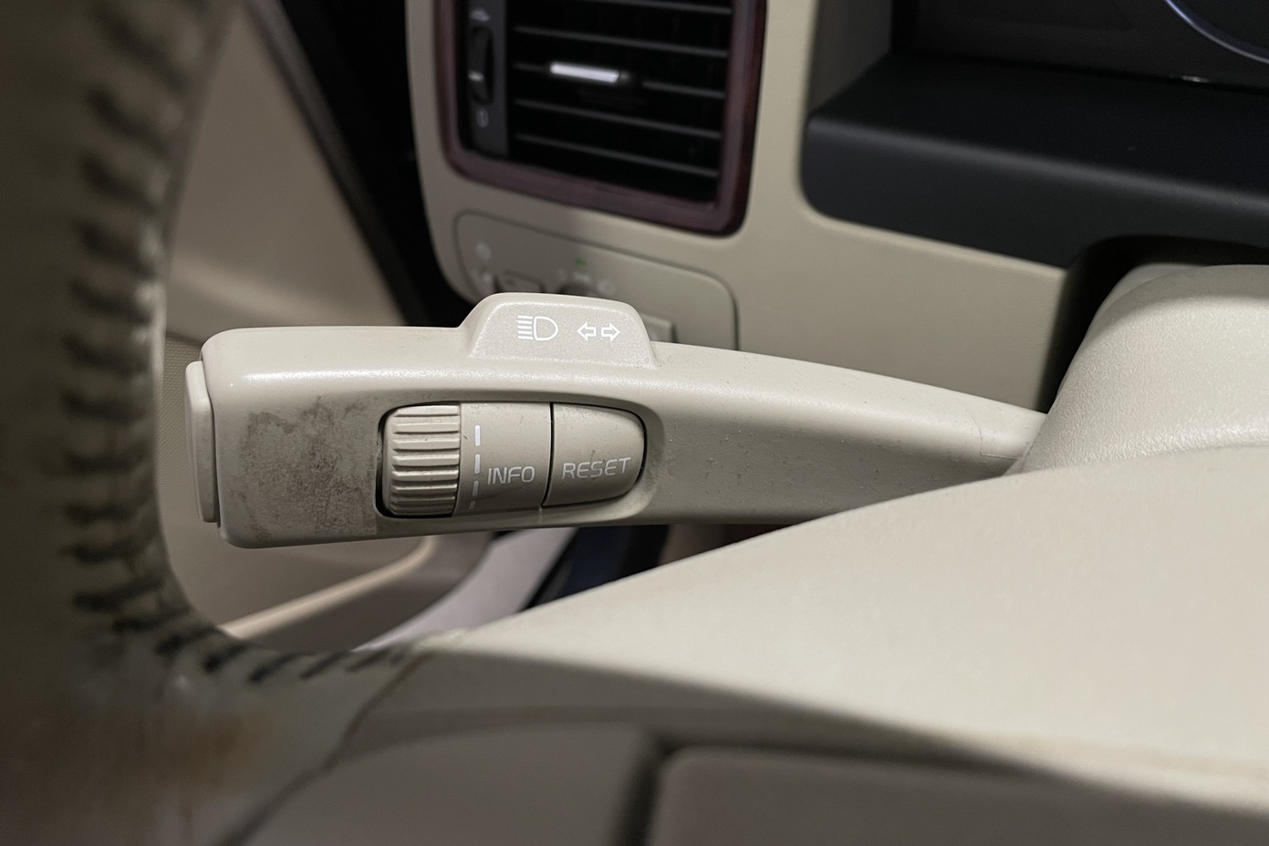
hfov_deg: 65.5
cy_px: 366
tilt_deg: -45.4
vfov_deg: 46.3
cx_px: 615
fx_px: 987
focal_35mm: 28
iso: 80
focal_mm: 4.2
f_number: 1.6
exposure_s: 1/50
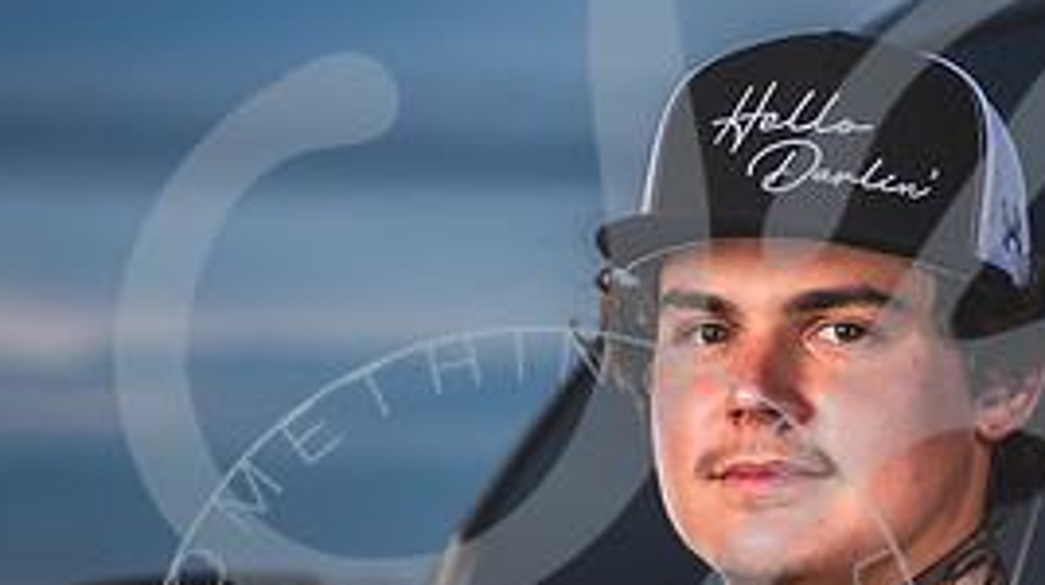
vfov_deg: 7.6
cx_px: 733
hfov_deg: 13.5
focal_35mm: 159
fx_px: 4401
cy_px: 400
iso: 100
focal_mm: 70
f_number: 2.8
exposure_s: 1/500
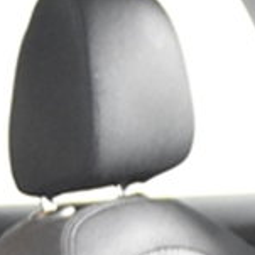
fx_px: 1800
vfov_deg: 7.4
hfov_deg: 8.1
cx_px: 260
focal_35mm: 216
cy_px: 688
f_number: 2.8
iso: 5000
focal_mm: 20
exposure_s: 1/30
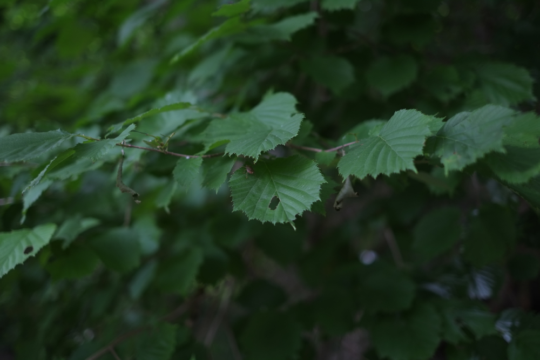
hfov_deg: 37.5
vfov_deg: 25.5
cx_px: 270
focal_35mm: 53
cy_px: 180
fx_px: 795
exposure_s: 1/250
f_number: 1.4
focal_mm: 35
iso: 100
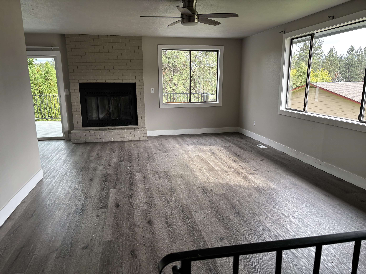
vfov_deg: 53.1
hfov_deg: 67.3
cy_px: 137
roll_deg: +0.3
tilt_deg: -11.8
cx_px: 183
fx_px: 275
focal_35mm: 26
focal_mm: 5.96
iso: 40
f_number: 1.6
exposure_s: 1/121
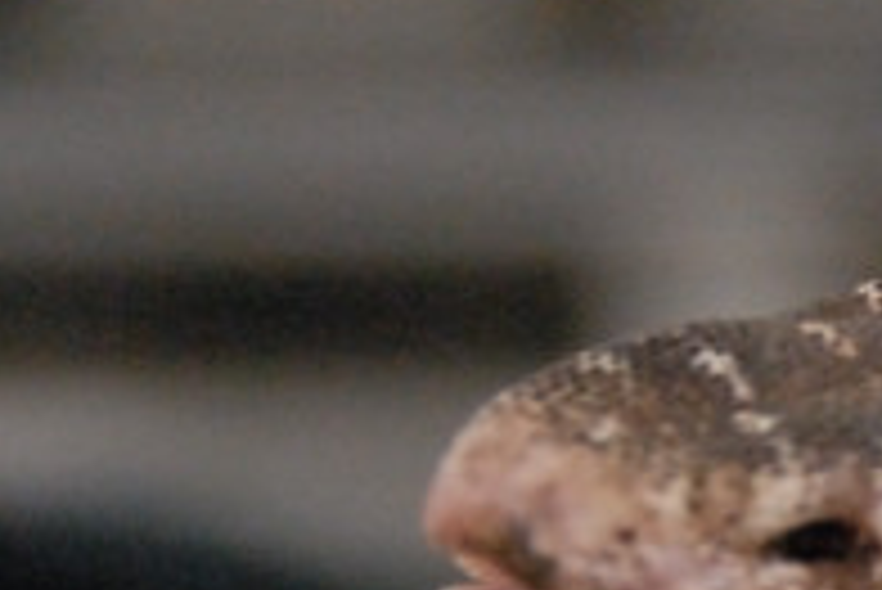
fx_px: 9439
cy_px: 671
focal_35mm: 385
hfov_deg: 5.3
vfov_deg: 3.6
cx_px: 1490
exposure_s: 1/45
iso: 1600
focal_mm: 52
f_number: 4.8
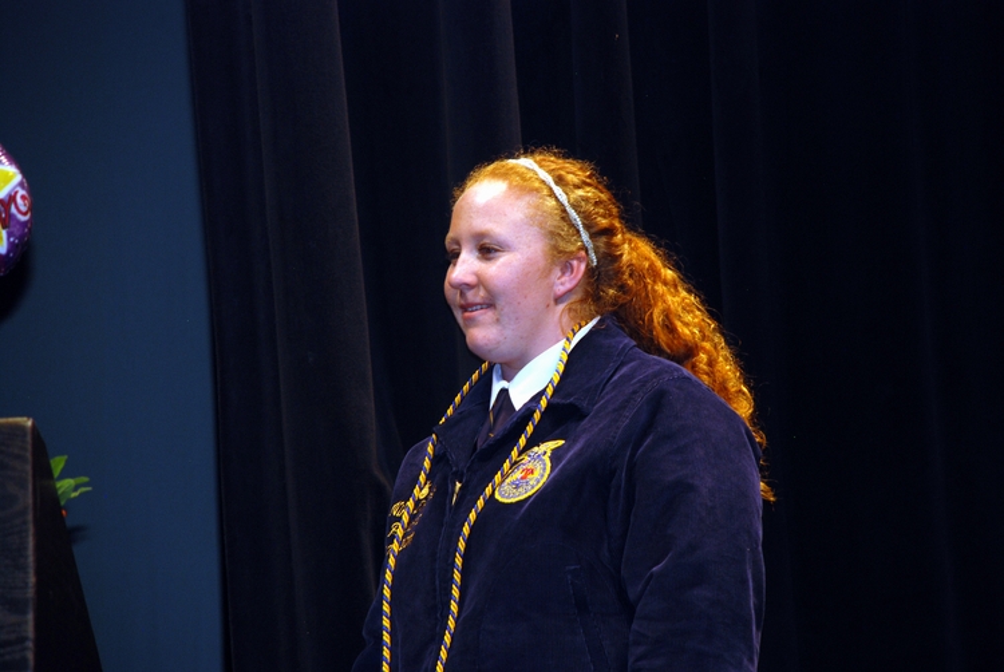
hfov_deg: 10.1
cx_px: 502
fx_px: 5654
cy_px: 336
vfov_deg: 6.8
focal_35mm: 202
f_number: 5.6
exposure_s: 1/60
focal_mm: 135
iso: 250
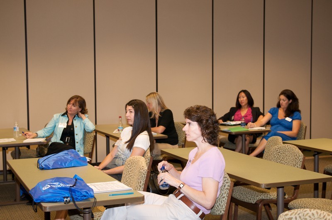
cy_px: 110
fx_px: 525
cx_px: 166
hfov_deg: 35.1
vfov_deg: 23.7
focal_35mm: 57
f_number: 3.2
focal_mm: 38
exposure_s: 1/100
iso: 400
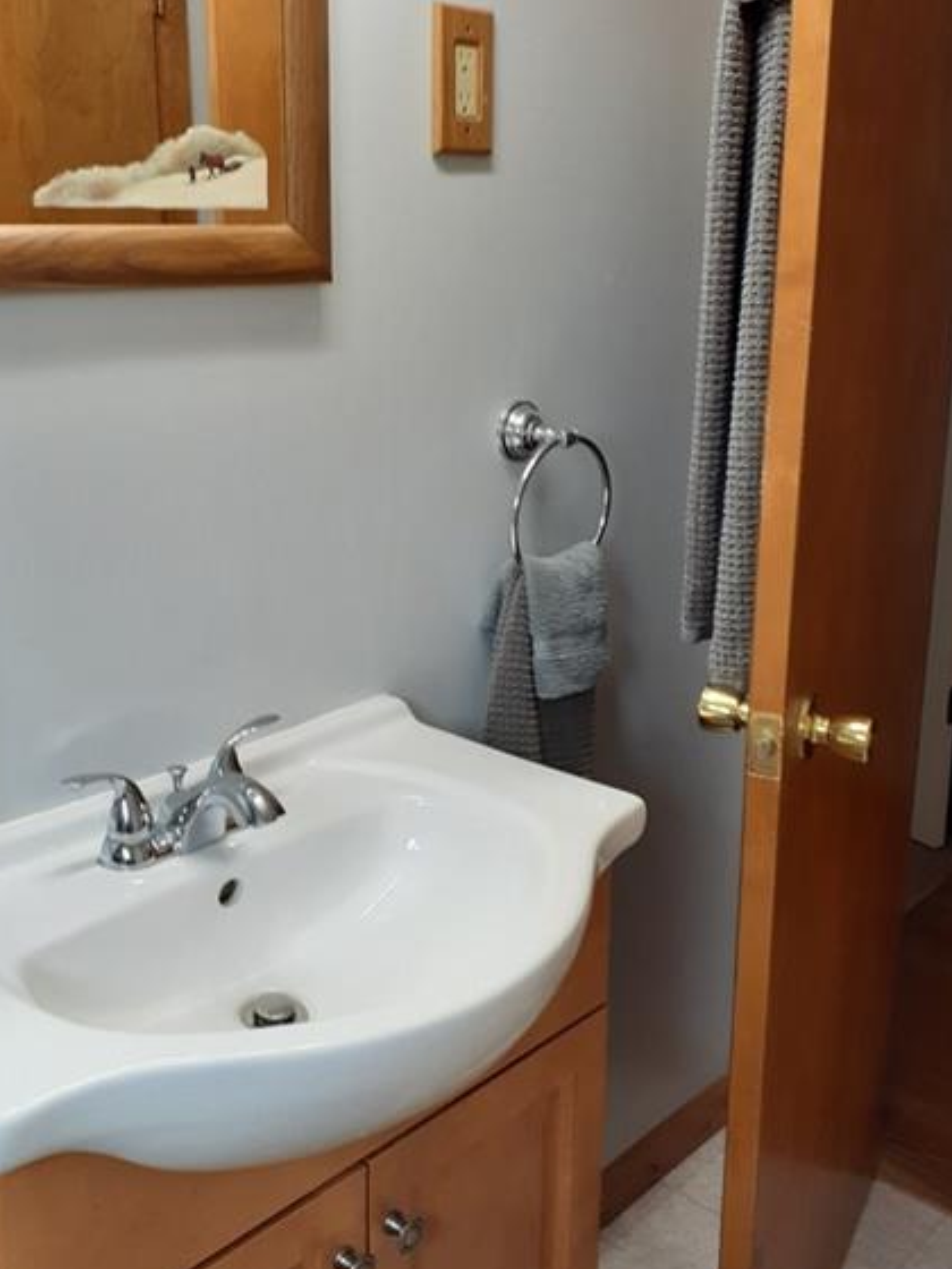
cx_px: 415
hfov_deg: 38.6
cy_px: 542
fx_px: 1357
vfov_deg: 50.0
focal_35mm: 37
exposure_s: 1/60
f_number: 1.9
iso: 125
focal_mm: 3.6
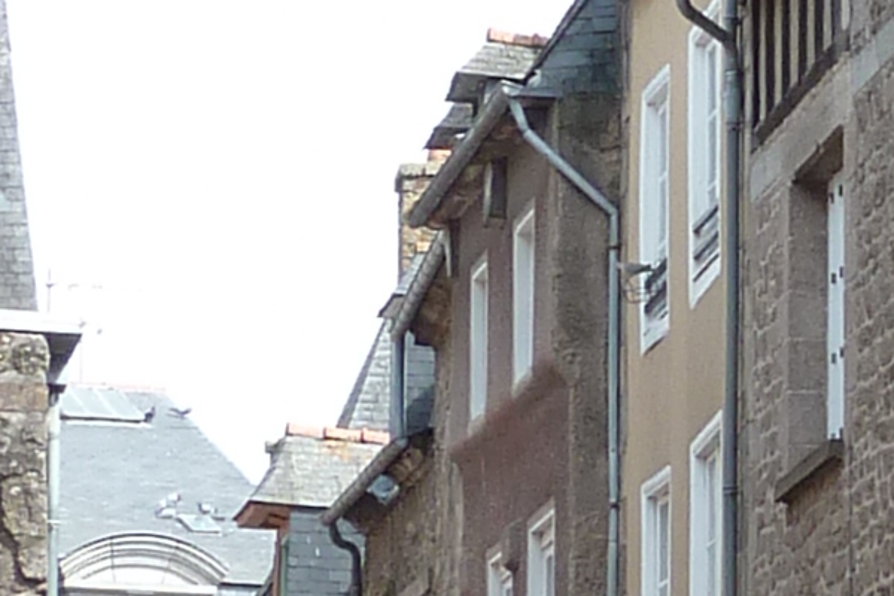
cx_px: 1484
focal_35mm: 291
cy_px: 42
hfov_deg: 6.9
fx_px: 7226
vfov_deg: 4.7
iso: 80
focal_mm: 6.9
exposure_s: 1/200
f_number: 4
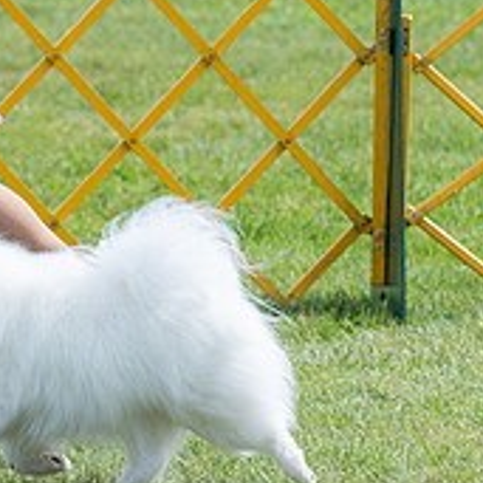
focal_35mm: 566
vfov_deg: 3.1
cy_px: 53
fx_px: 8935
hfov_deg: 3.1
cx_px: -68
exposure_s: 1/1250
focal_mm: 155
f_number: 5.6
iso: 250
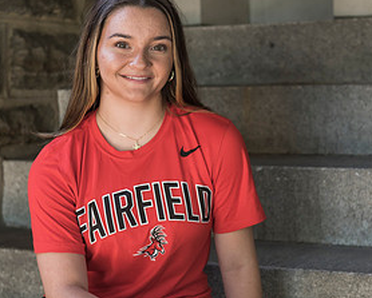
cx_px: 194
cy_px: 123
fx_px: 970
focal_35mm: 88
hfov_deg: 21.7
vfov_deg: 17.5
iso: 500
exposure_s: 1/125
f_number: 4
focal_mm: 58
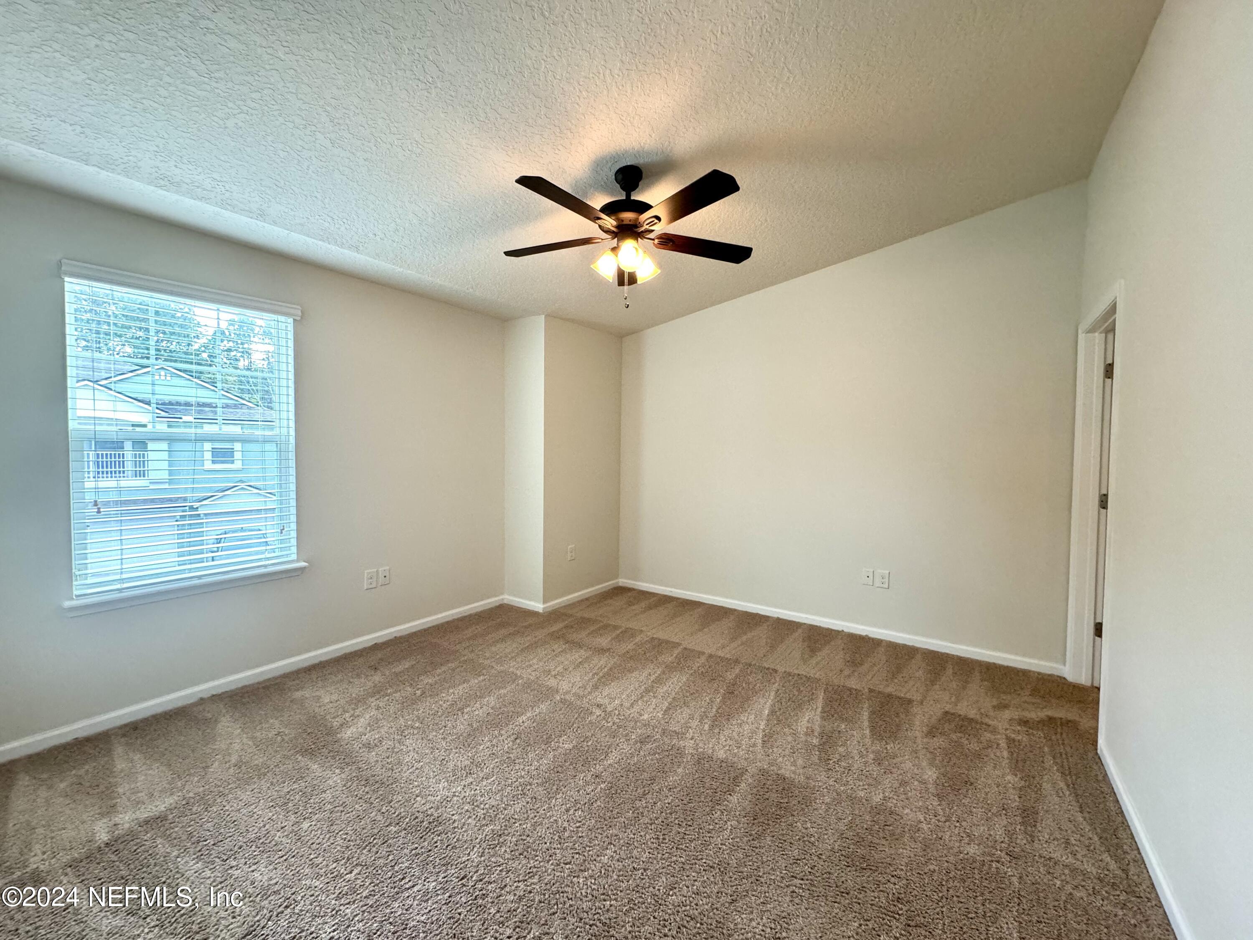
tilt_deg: -1.7
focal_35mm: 14
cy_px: 470
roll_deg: +0.5
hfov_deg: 102.1
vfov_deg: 85.7
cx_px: 626
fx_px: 507
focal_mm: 2.22
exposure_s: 1/120
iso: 250
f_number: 2.2
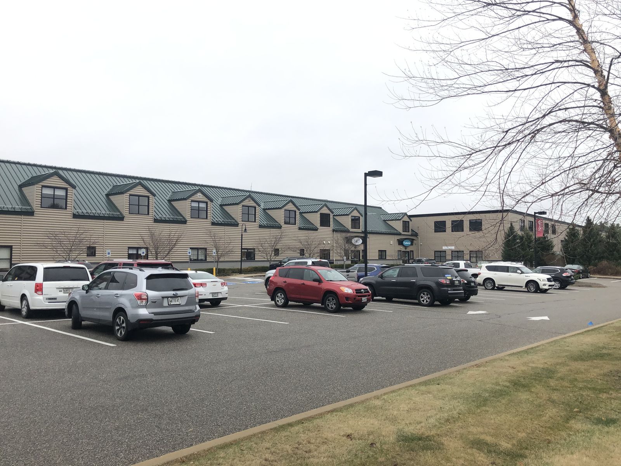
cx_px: 310
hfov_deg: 63.4
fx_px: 502
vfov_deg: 49.7
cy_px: 233
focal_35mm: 28
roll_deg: +0.5
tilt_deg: +2.1
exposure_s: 1/308
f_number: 1.8
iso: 20
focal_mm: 4
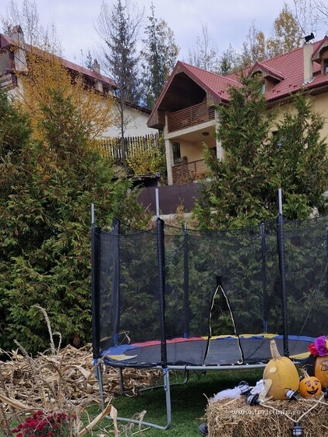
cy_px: 396
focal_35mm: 42
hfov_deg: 33.2
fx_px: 530
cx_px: 273
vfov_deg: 41.2
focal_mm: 5.54
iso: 50
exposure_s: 1/332
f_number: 1.8
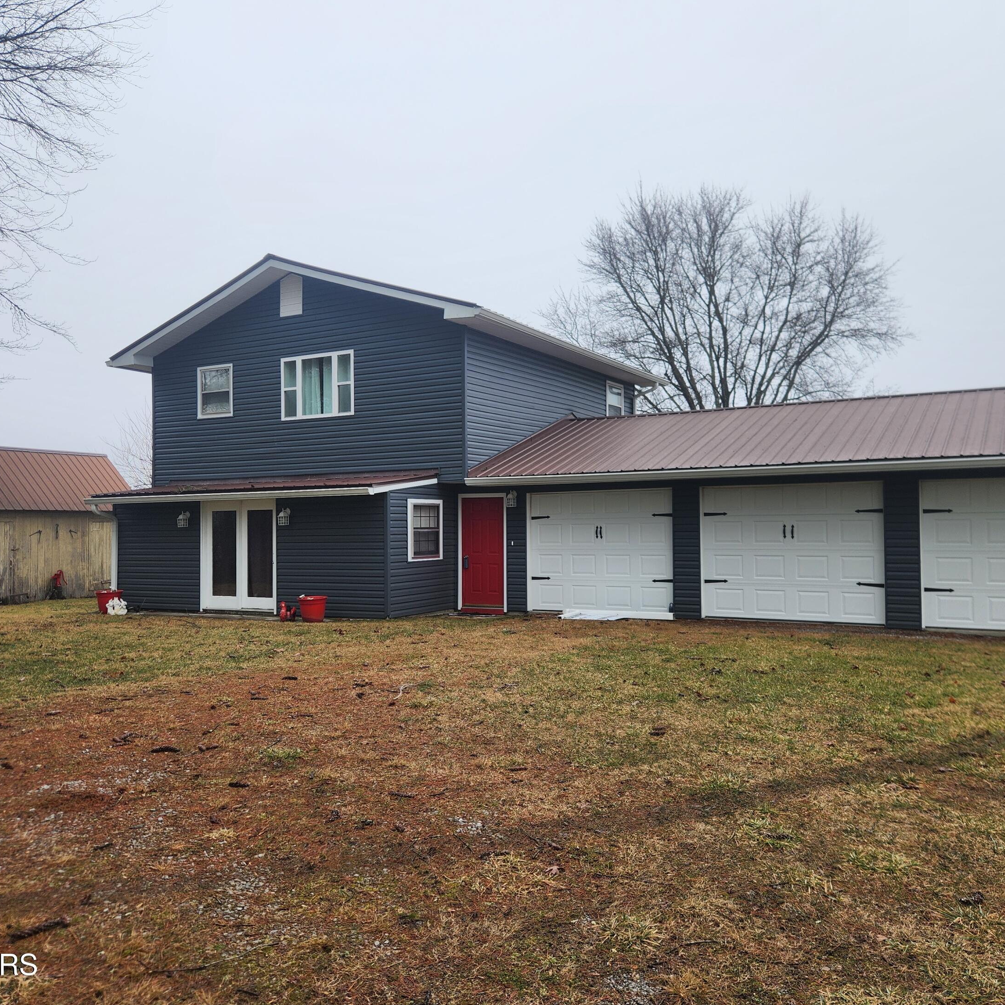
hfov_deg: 57.3
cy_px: 493
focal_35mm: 28
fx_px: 920
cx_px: 510
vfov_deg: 57.3
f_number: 1.8
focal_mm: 5.4
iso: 20
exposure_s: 1/353
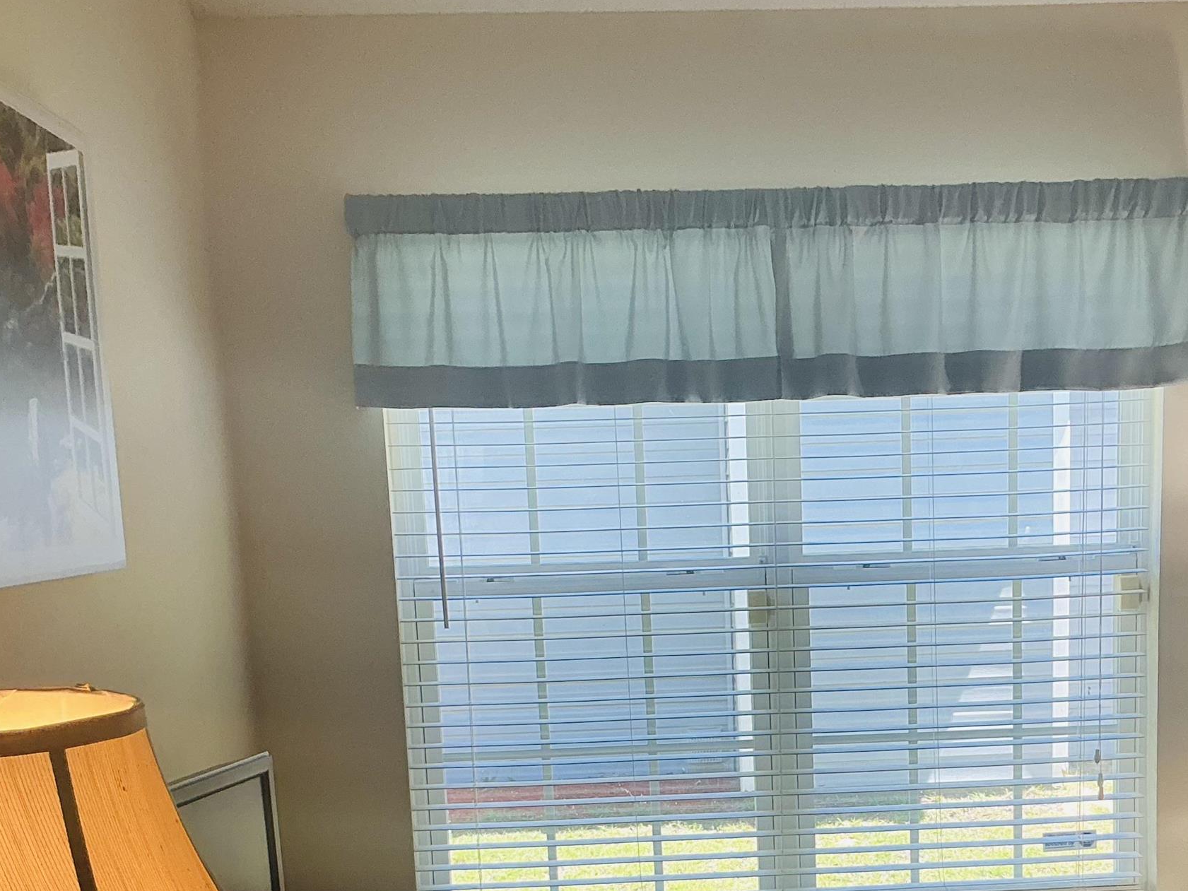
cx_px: 731
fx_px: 1819
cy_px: 799
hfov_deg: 36.0
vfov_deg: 26.6
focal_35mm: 53
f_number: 1.8
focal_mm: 3
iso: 50
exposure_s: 1/120
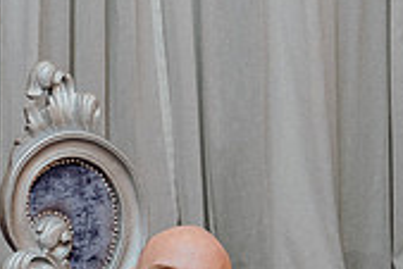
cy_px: 313
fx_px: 1961
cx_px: 100
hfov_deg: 11.7
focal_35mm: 175
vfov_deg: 7.8
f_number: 3.5
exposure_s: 1/160
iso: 2500
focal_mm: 34
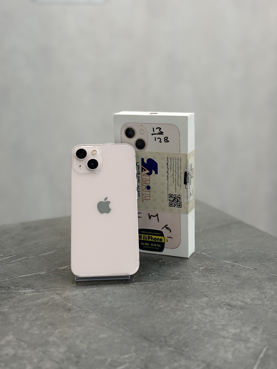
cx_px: 138
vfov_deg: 36.8
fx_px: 555
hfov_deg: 28.0
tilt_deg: -12.9
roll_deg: +0.6
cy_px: 184
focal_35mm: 52
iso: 25
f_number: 1.6
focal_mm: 5.96
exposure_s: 1/103
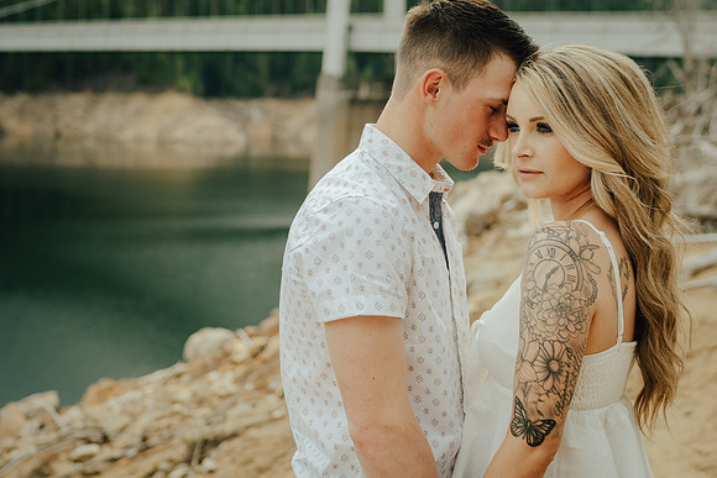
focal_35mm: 60
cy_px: 226
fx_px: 1192
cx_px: 262
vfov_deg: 22.7
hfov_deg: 33.3
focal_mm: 35
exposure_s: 1/400
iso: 125
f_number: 2.2
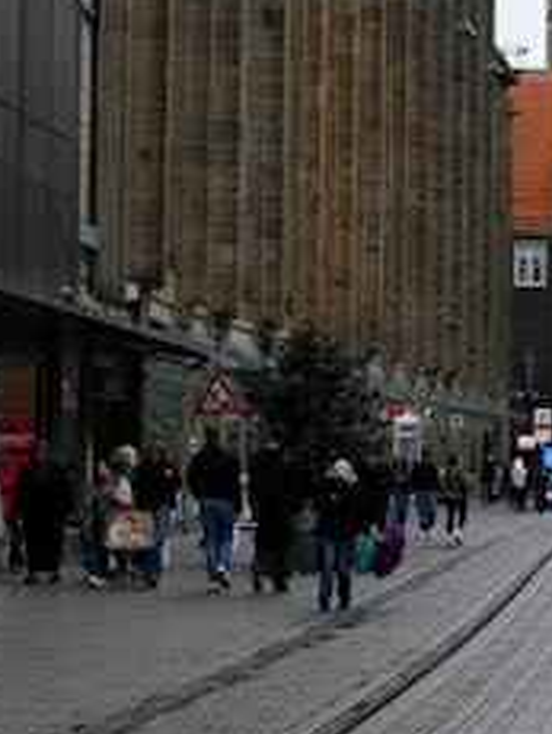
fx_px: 2978
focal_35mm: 140
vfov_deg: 14.0
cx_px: 659
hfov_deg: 10.4
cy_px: 265
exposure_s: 1/160
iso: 100
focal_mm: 35
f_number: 6.3
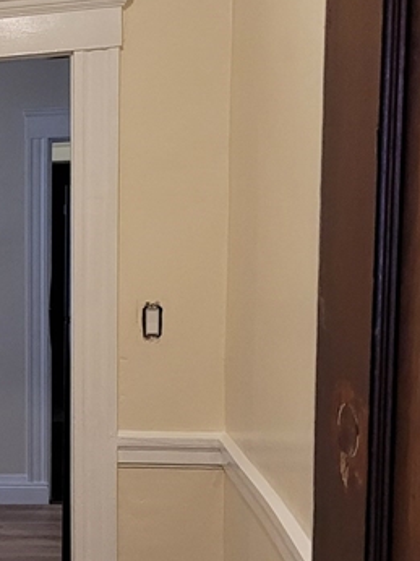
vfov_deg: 25.2
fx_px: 1247
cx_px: -235
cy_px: 394
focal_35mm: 77
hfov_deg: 17.0
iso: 320
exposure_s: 1/120
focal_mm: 5.4
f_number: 1.8
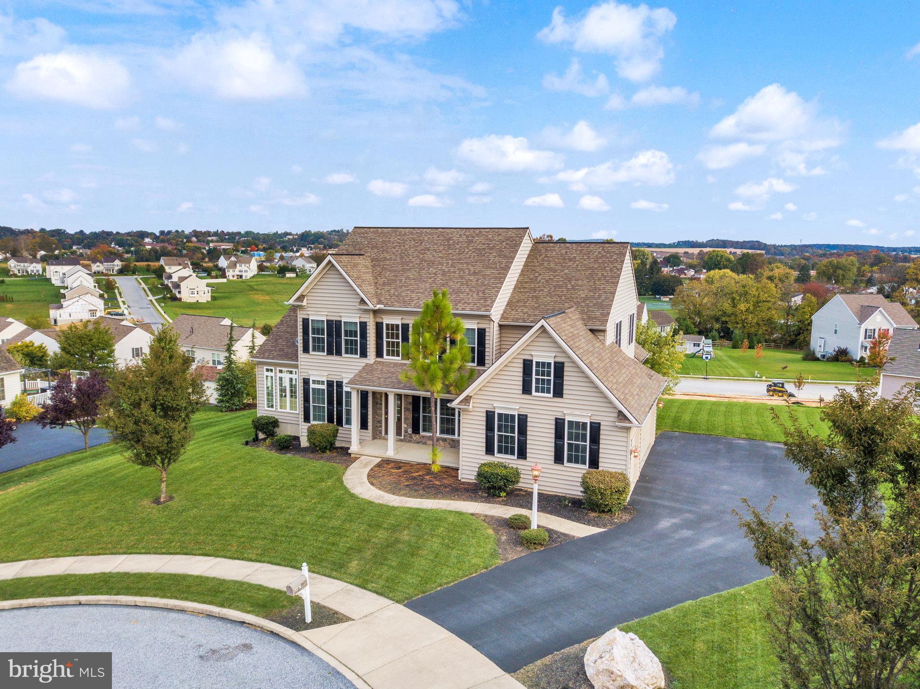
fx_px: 691
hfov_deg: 67.3
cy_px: 344
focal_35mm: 26
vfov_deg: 53.0
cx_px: 460
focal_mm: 4.7
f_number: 2.2
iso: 100
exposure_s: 1/500
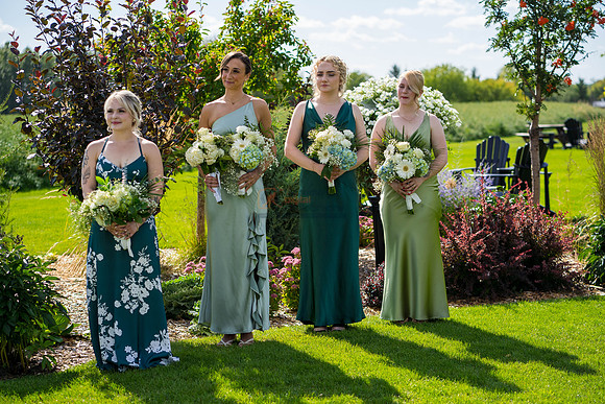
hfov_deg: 23.9
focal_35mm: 85
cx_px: 302
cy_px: 202
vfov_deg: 16.1
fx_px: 1429
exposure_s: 1/1600
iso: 250
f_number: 3.5
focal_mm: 85
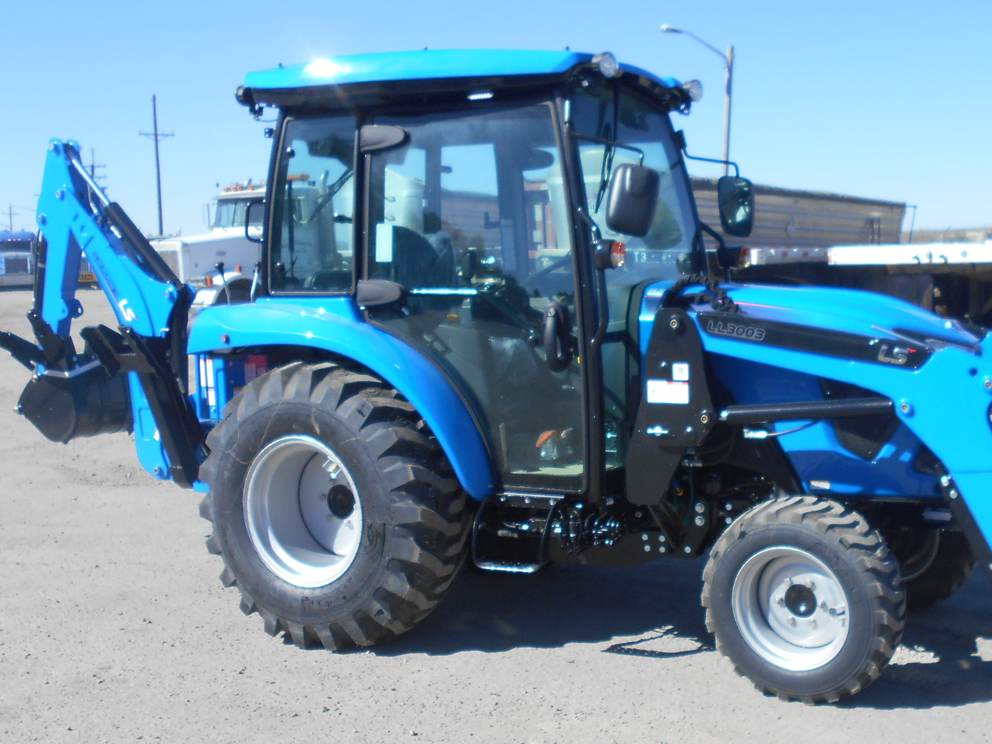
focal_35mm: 43
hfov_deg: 43.4
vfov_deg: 33.6
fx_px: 1232
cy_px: 415
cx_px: 641
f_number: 3.2
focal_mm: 4.6
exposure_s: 1/800
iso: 80
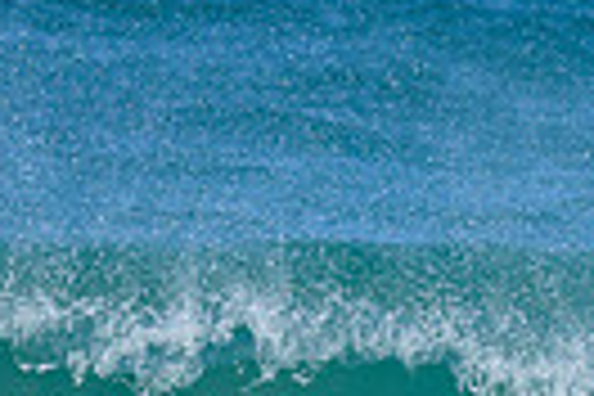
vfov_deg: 0.3
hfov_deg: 0.4
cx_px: 680
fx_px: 79458
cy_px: 370
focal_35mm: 4816
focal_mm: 800
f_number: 6.3
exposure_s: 1/2000
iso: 400
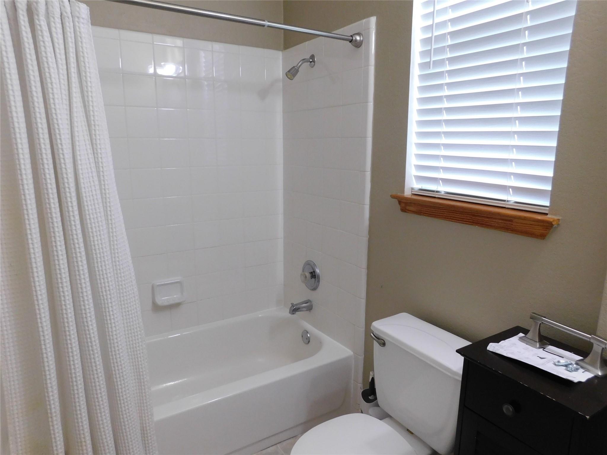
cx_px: 304
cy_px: 228
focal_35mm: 23
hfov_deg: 73.9
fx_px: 403
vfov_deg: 58.9
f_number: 3
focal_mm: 4
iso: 320
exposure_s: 1/30
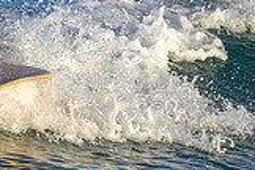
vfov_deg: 0.5
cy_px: -67
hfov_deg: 0.7
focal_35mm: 2858
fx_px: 20243
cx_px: -102
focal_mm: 800
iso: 110
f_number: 6.3
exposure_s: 1/500
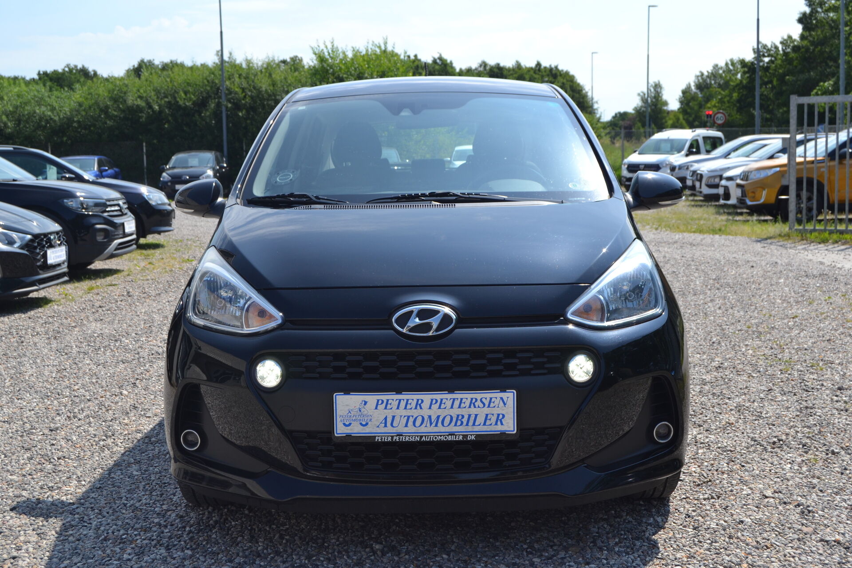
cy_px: 284
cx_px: 426
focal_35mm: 46
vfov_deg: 28.9
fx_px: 1100
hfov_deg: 42.3
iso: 100
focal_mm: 31
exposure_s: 1/250
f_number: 8
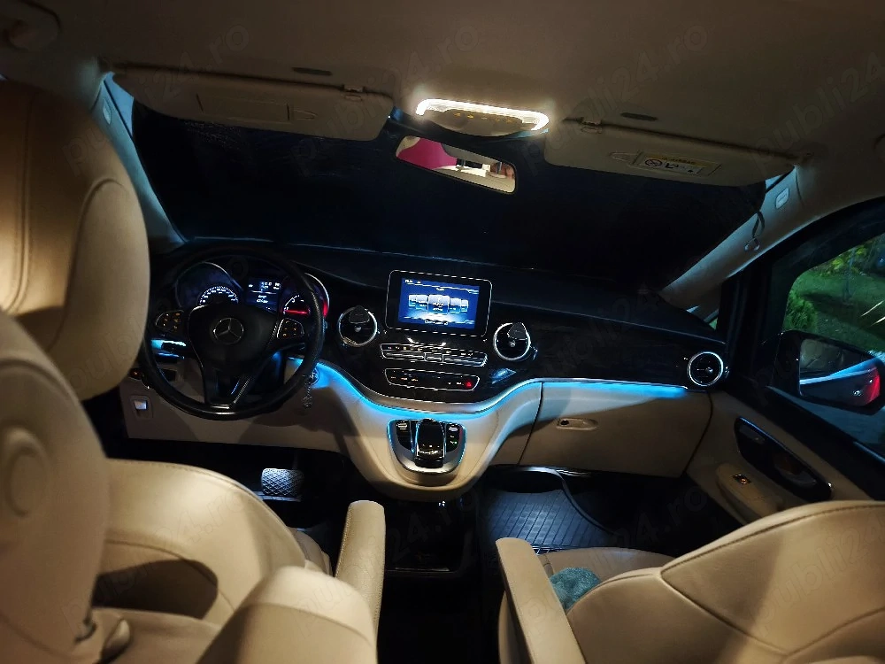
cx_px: 442
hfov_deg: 73.9
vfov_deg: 58.9
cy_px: 332
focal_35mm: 23
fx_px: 588
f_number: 1.6
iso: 6400
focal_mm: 6.57
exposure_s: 1/10
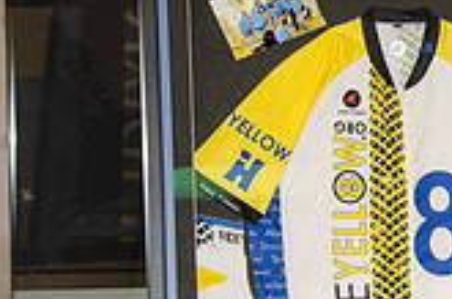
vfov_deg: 6.2
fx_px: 2767
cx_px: 781
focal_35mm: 221
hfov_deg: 9.0
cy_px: 258
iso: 250
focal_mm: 42
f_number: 5
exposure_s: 1/40
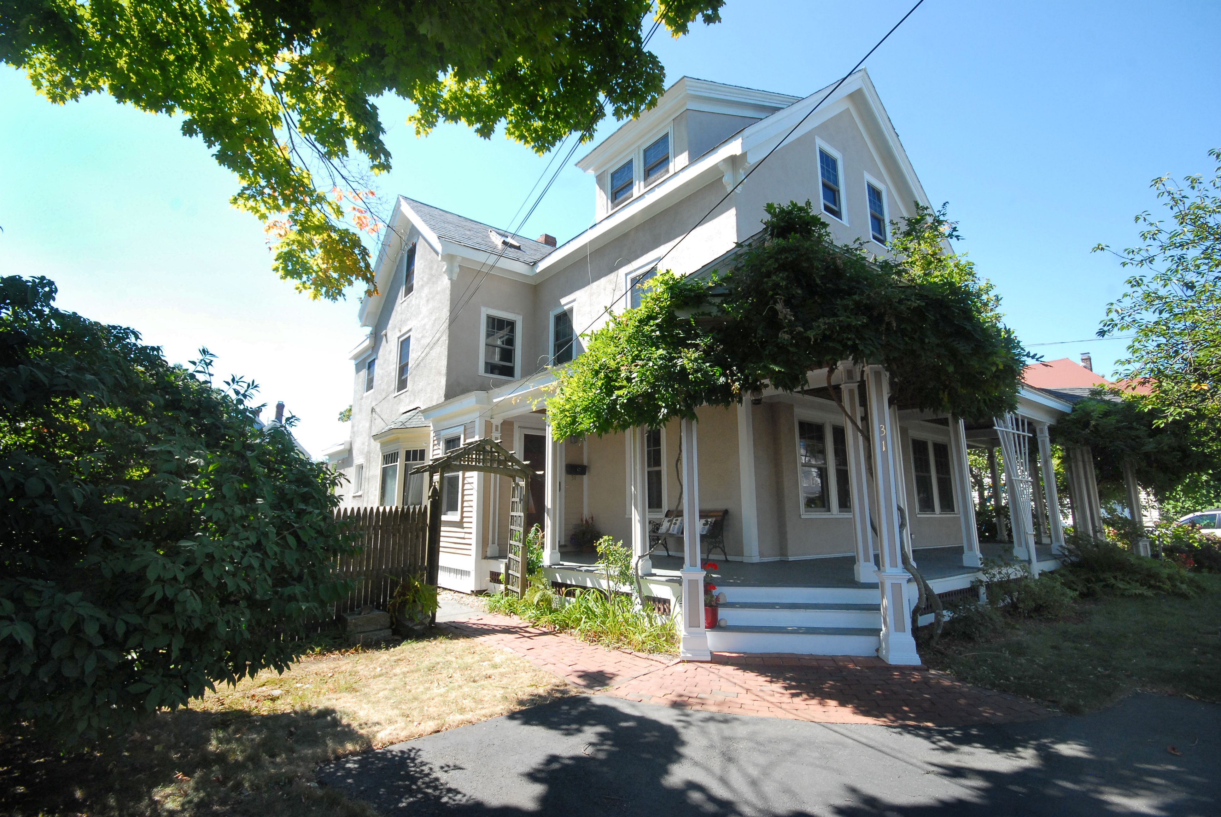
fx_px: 560
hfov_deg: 94.9
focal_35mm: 16
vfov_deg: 72.2
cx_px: 610
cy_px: 408
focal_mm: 11
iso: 400
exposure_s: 1/125
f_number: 10
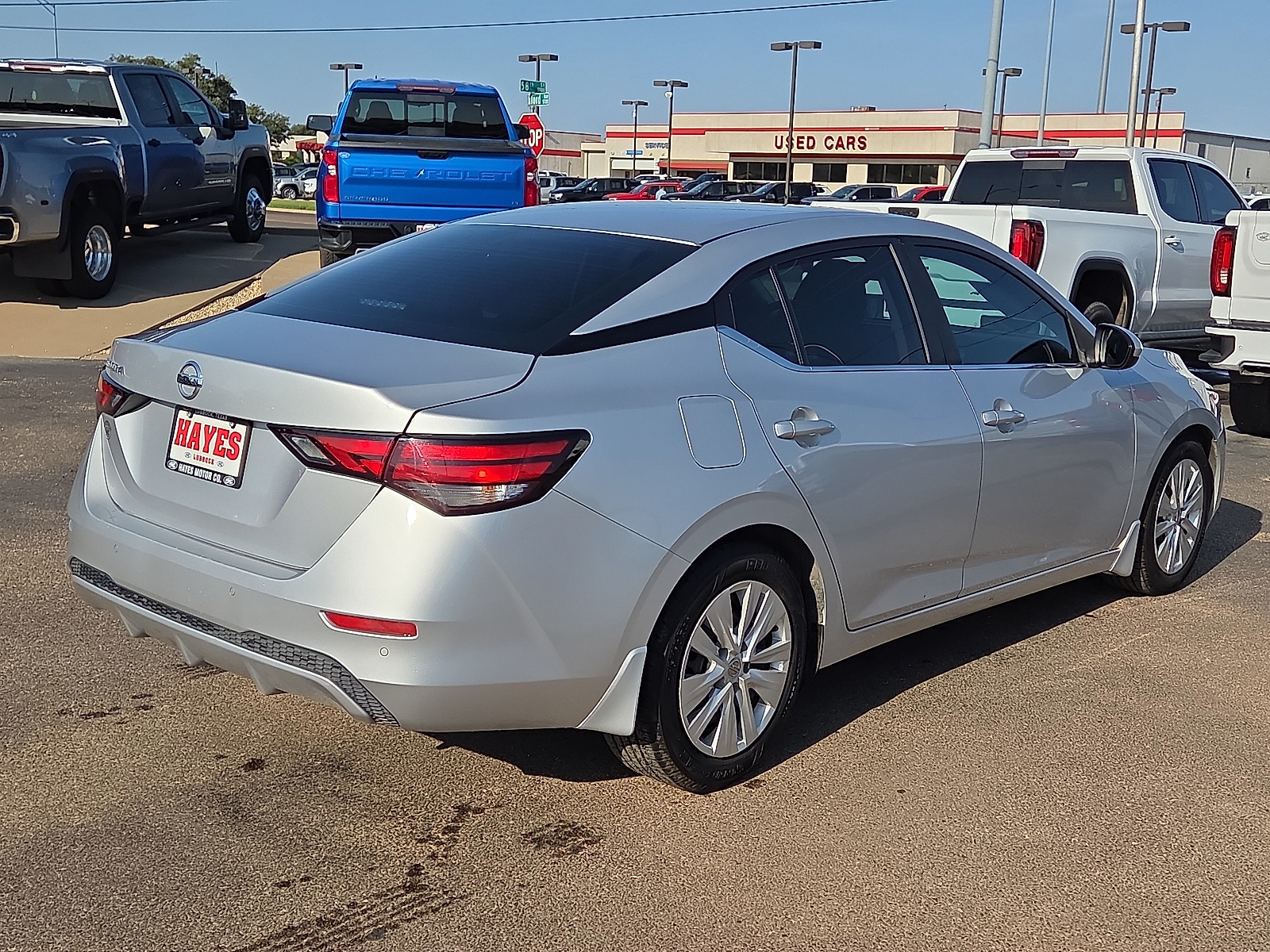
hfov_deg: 47.9
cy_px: 476
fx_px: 1431
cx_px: 635
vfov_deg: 36.8
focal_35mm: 39
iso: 25
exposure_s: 1/3333
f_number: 1.8
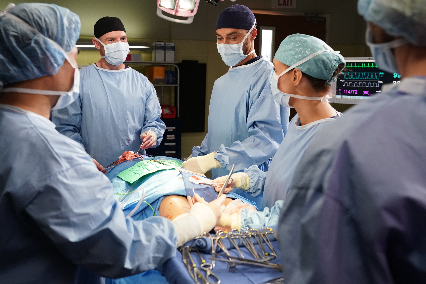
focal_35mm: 40
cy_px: 142
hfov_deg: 48.5
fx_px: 473
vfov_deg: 33.4
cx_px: 213
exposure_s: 1/125
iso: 5000
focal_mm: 40
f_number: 4.5
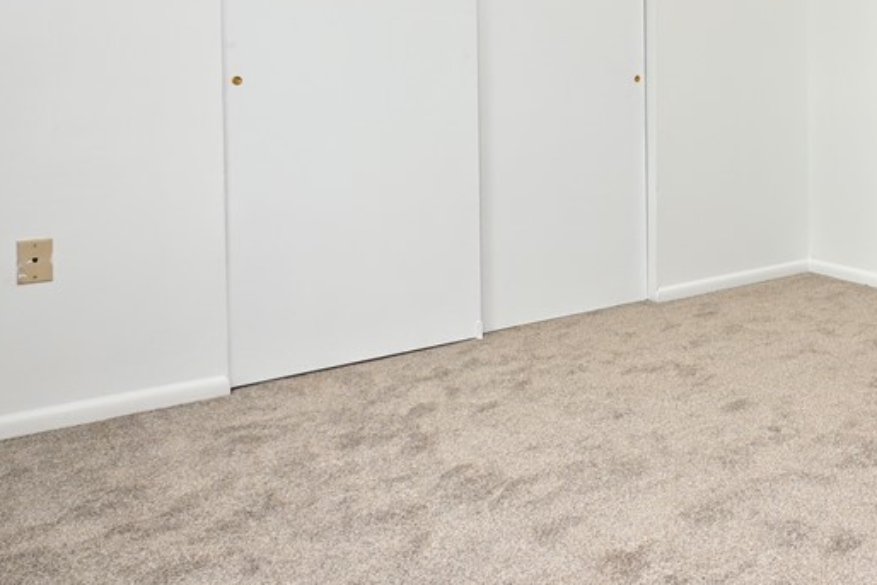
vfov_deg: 33.9
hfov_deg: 43.7
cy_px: 106
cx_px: 868
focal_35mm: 38
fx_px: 926
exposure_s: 1/80
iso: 200
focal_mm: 12
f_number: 4.5
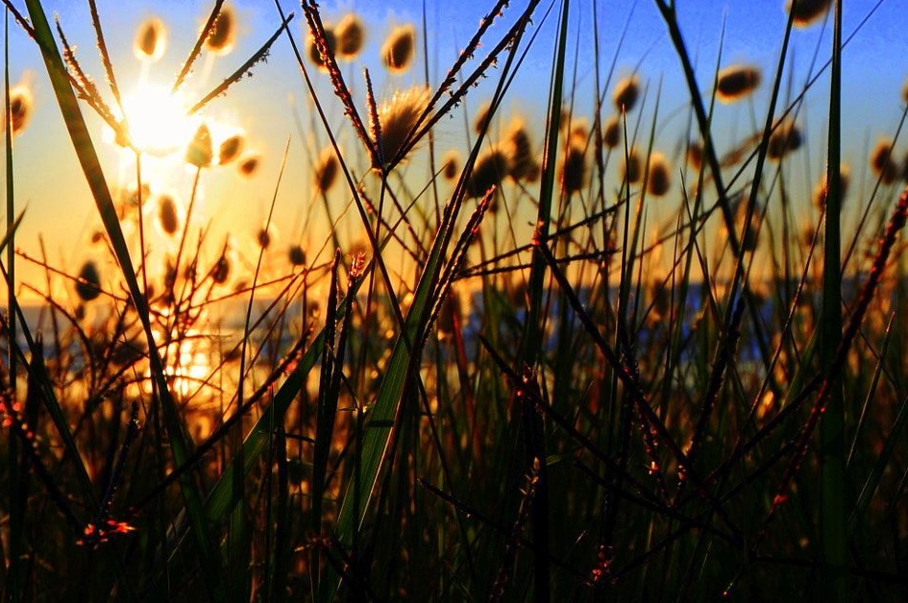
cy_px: 591
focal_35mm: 78
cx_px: 335
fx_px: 1965
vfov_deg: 17.1
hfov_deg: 25.9
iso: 200
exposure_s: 1/640
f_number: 13
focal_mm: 24
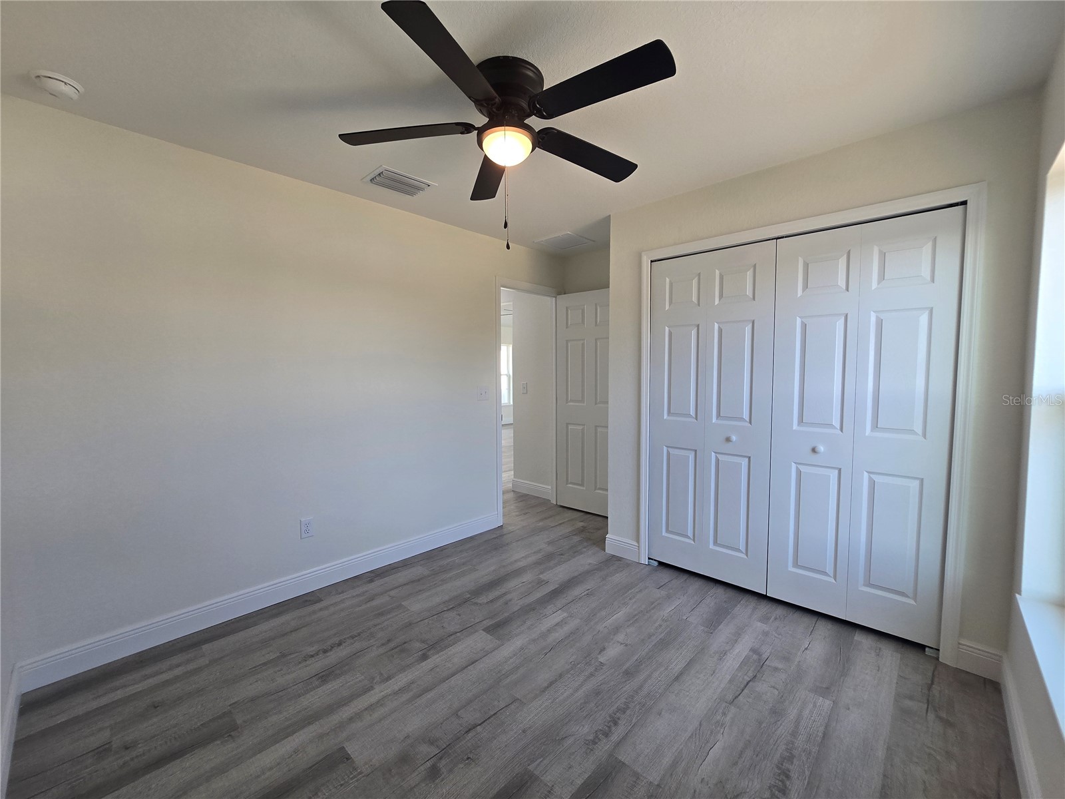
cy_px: 400
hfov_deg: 106.2
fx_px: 400
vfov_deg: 89.9
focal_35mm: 13
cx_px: 532
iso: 50
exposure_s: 1/60
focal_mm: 2.2
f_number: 2.2
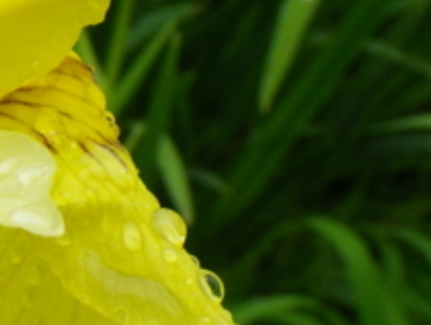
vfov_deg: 9.2
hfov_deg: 11.7
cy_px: 315
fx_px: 1994
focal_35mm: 160
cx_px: -244
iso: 80
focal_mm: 7.5
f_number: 5
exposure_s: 1/100
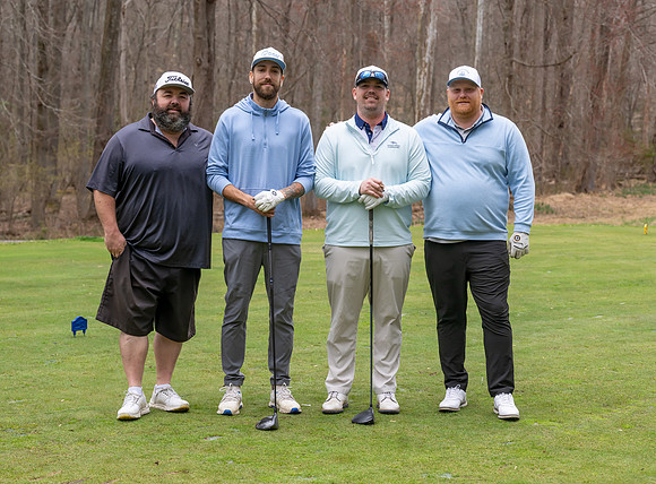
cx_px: 363
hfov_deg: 24.5
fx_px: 1507
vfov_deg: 18.2
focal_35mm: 80
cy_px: 246
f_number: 5
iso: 400
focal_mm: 70
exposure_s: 1/500
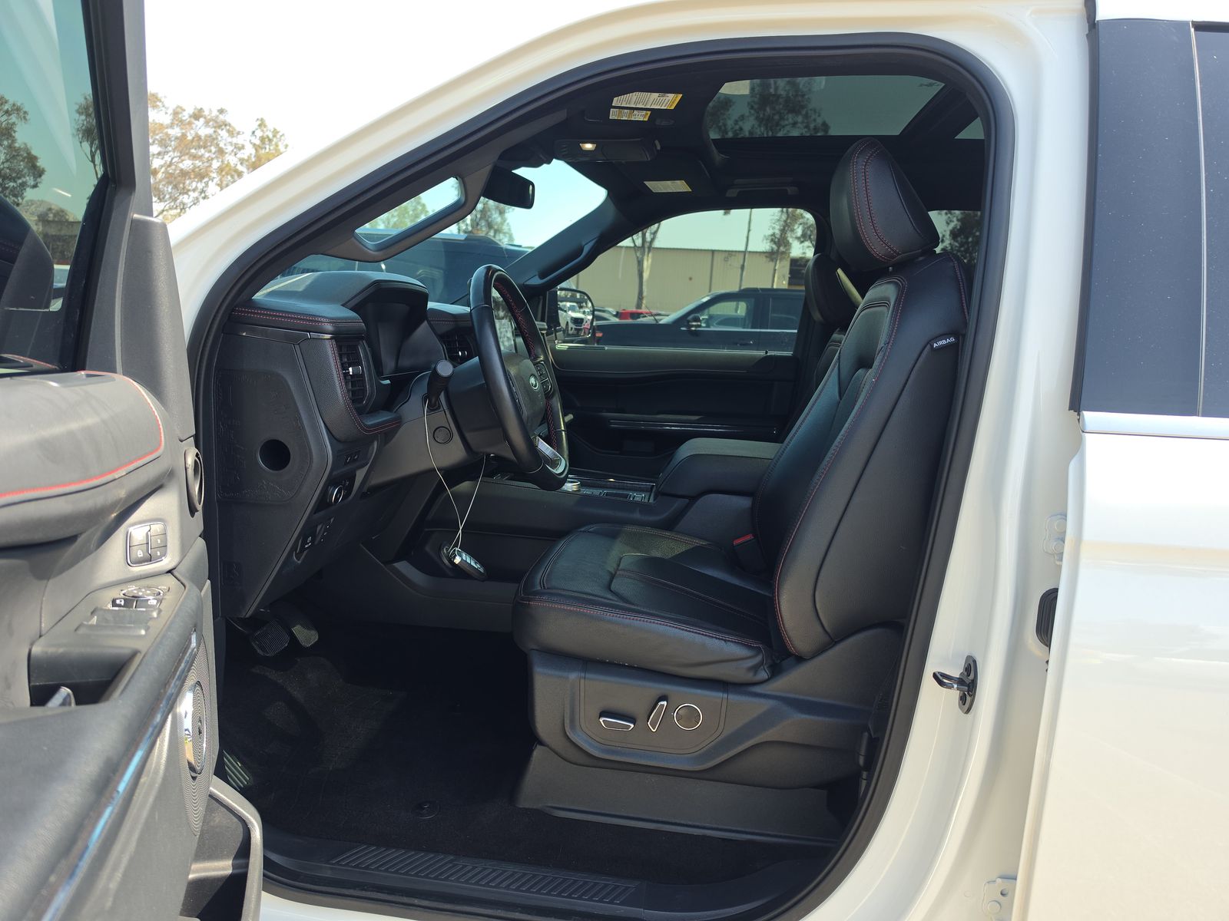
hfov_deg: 73.9
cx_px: 614
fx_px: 817
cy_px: 460
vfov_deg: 58.9
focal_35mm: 23
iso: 16
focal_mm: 6.5
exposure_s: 1/249
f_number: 1.4
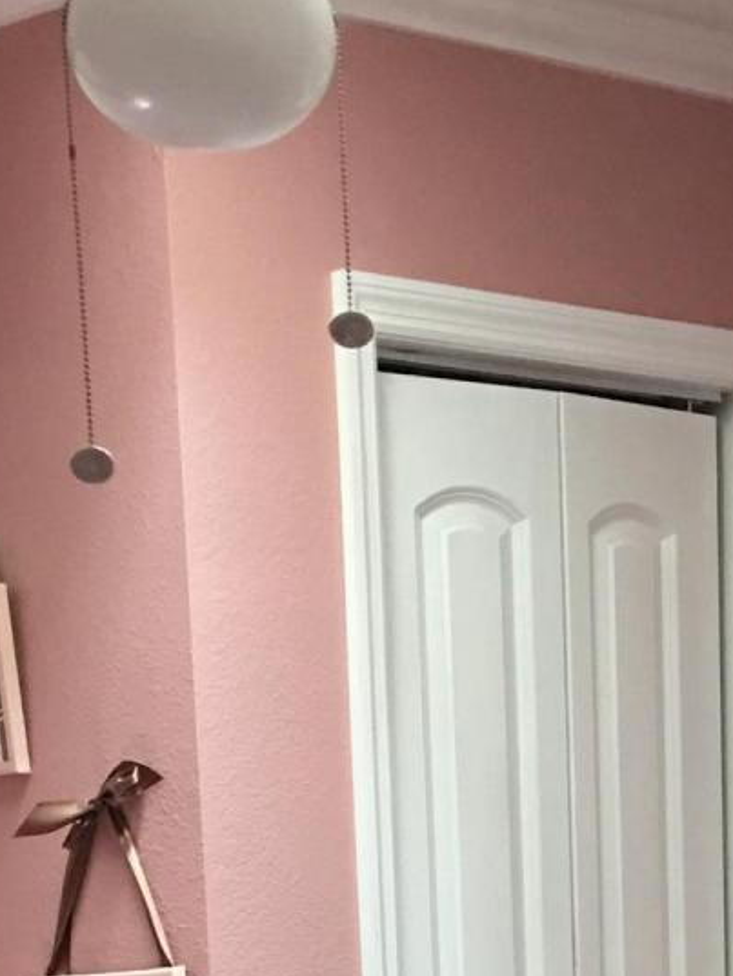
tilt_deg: -14.2
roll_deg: +1.2
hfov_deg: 13.6
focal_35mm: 108
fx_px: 3048
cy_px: 1610
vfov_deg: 16.1
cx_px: 640
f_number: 2.2
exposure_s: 1/15
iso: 50
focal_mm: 4.15
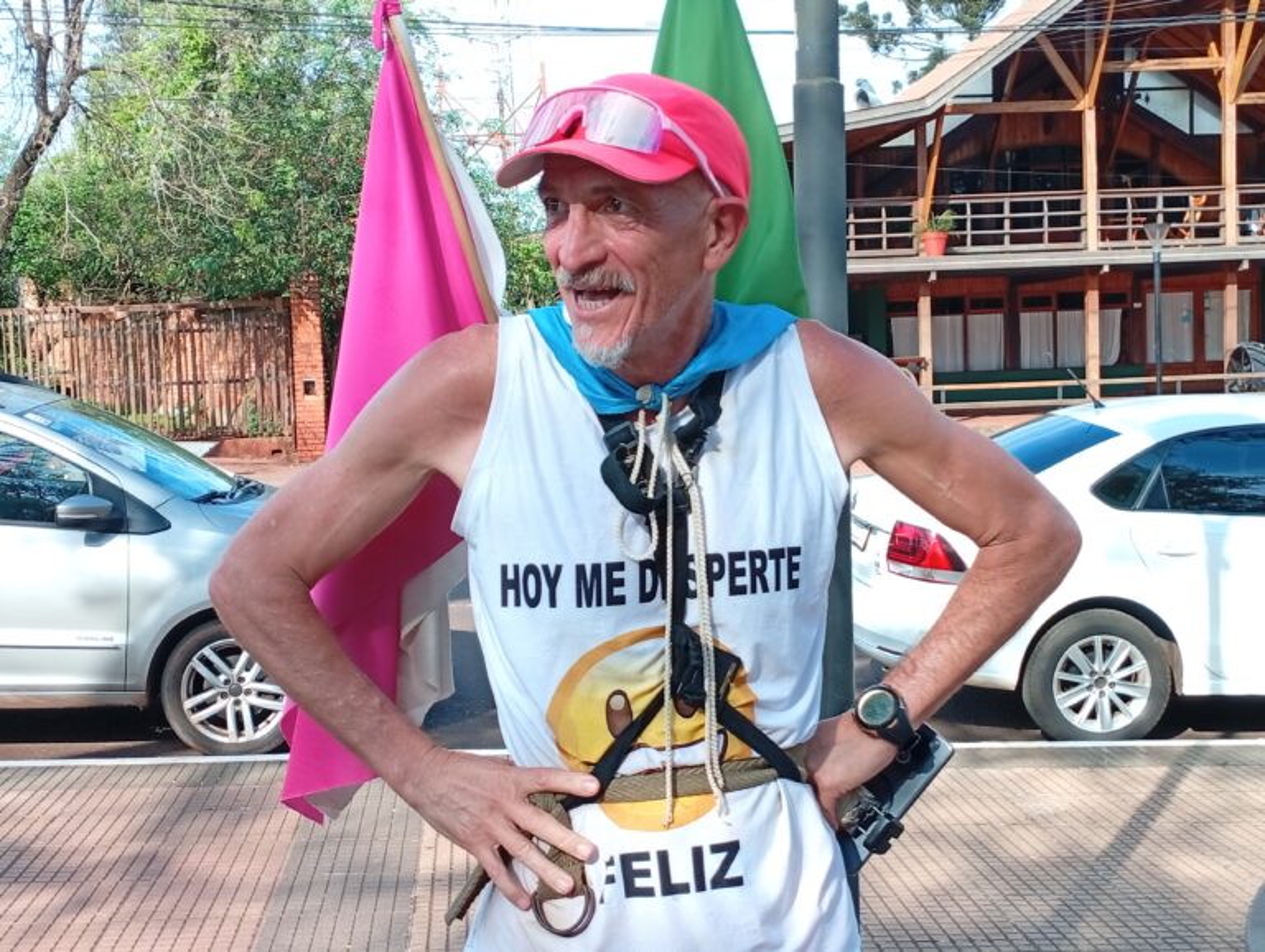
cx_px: 632
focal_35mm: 45
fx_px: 1647
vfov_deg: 32.2
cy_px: 476
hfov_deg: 42.0
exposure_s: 1/348
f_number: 1.8
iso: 50
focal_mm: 3.96
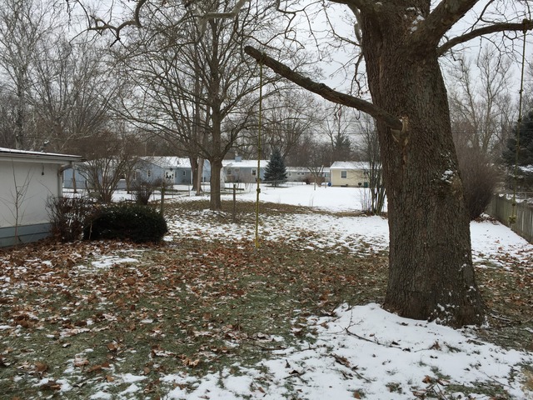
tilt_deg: -2.9
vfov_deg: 48.2
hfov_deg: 61.7
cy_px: 200
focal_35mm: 29
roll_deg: -0.3
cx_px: 266
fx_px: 447
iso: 32
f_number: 2.2
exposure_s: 1/732
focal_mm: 4.15
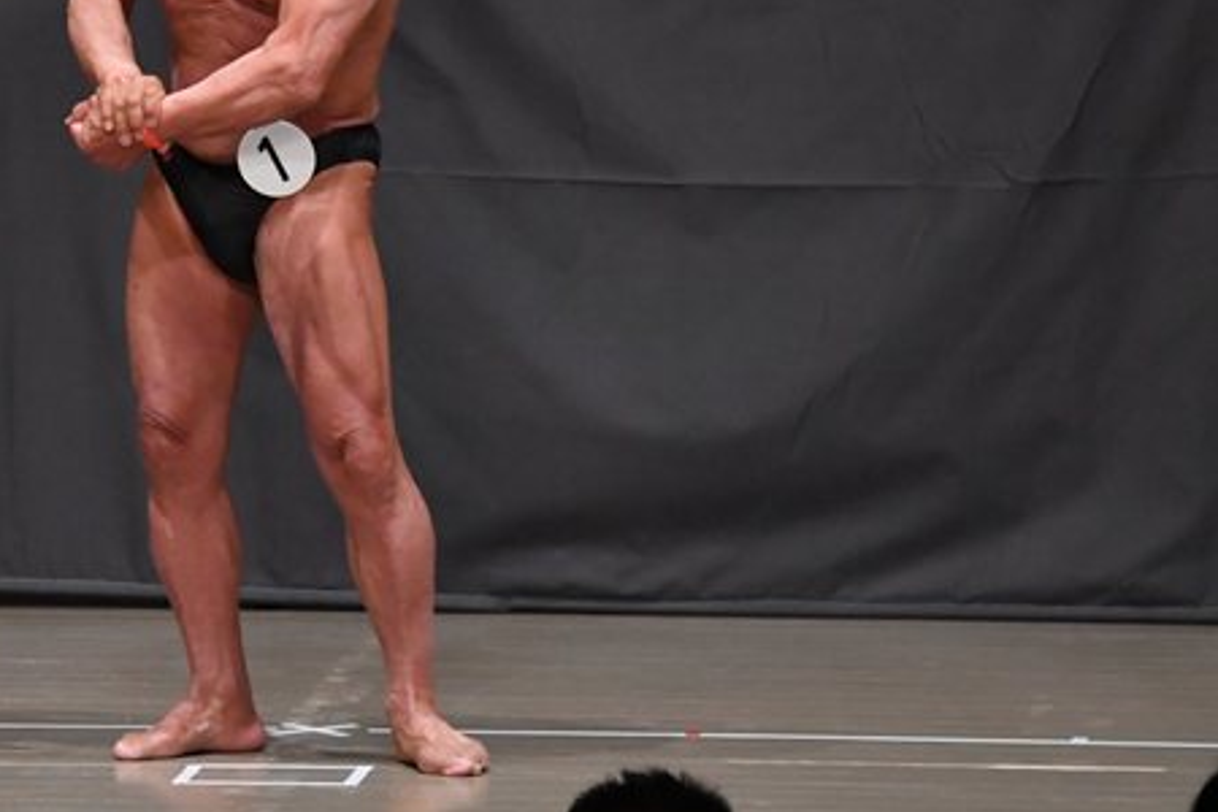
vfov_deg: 3.3
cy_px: 154
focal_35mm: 413
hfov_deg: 5.0
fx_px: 13972
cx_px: 196
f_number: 5.6
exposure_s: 1/400
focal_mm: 160
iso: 5000
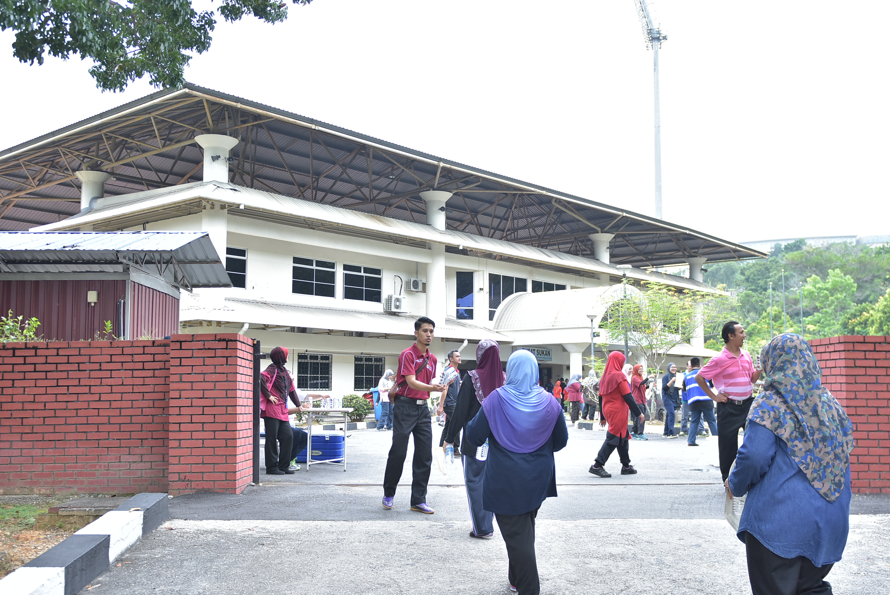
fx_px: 891
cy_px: 298
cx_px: 445
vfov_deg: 36.9
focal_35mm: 36
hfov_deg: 53.1
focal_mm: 24
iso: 400
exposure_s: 1/500
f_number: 2.8
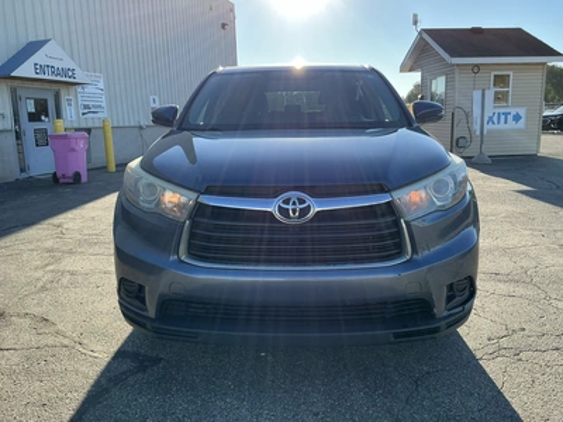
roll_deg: +0.8
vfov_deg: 49.7
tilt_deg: -8.3
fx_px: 455
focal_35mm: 28
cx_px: 282
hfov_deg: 63.4
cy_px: 211
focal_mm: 3
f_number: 1.8
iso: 25
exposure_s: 1/574
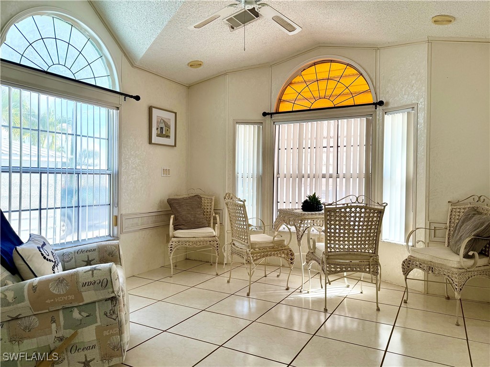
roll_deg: +0.2
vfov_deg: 56.8
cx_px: 245
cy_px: 184
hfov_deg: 71.6
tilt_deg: +0.1
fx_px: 340
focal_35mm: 24
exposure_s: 1/584
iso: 100
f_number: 1.78
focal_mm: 6.76
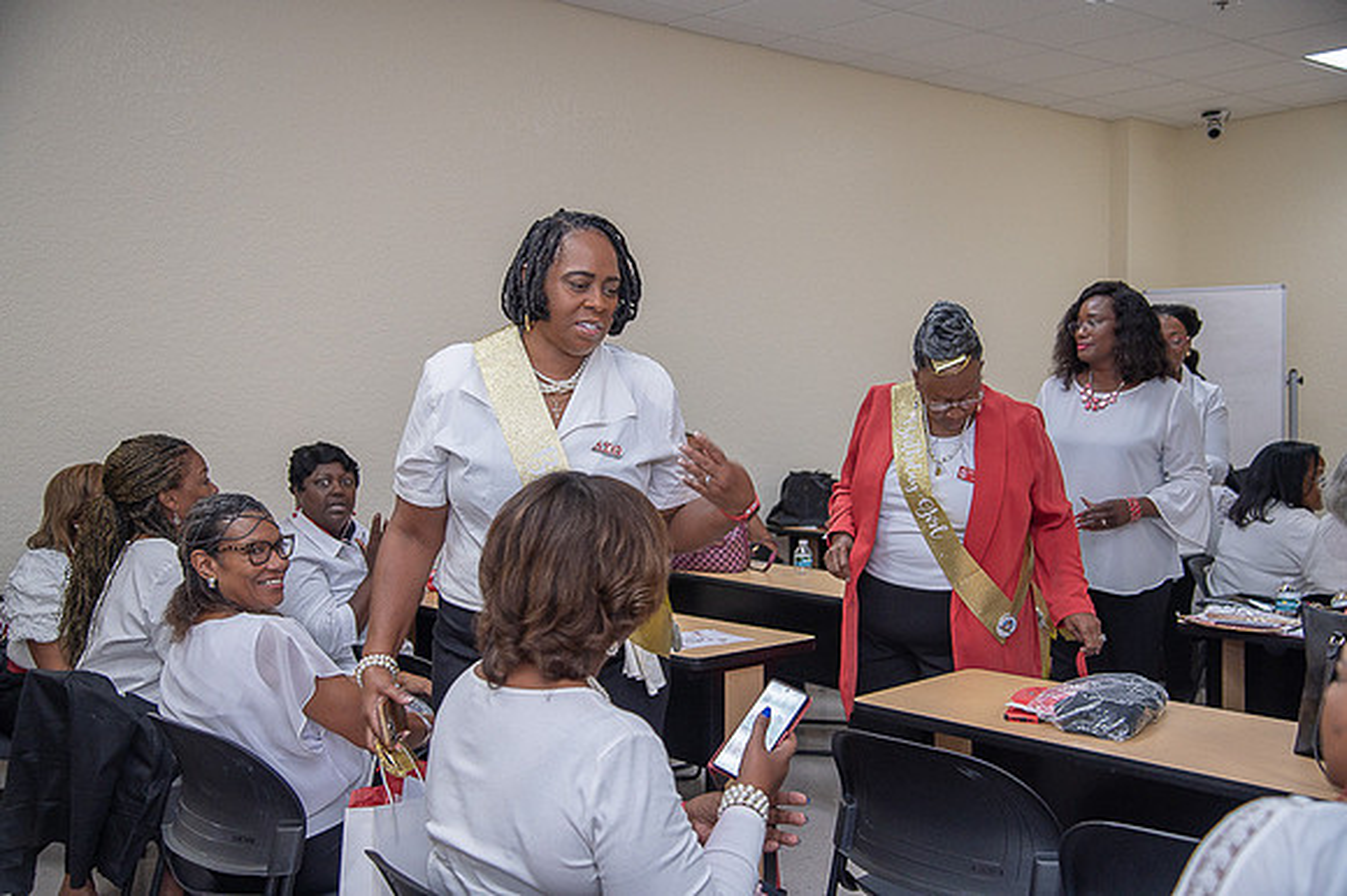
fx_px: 1421
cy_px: 448
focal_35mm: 38
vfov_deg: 35.0
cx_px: 674
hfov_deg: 50.7
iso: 800
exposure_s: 1/200
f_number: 4
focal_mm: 38
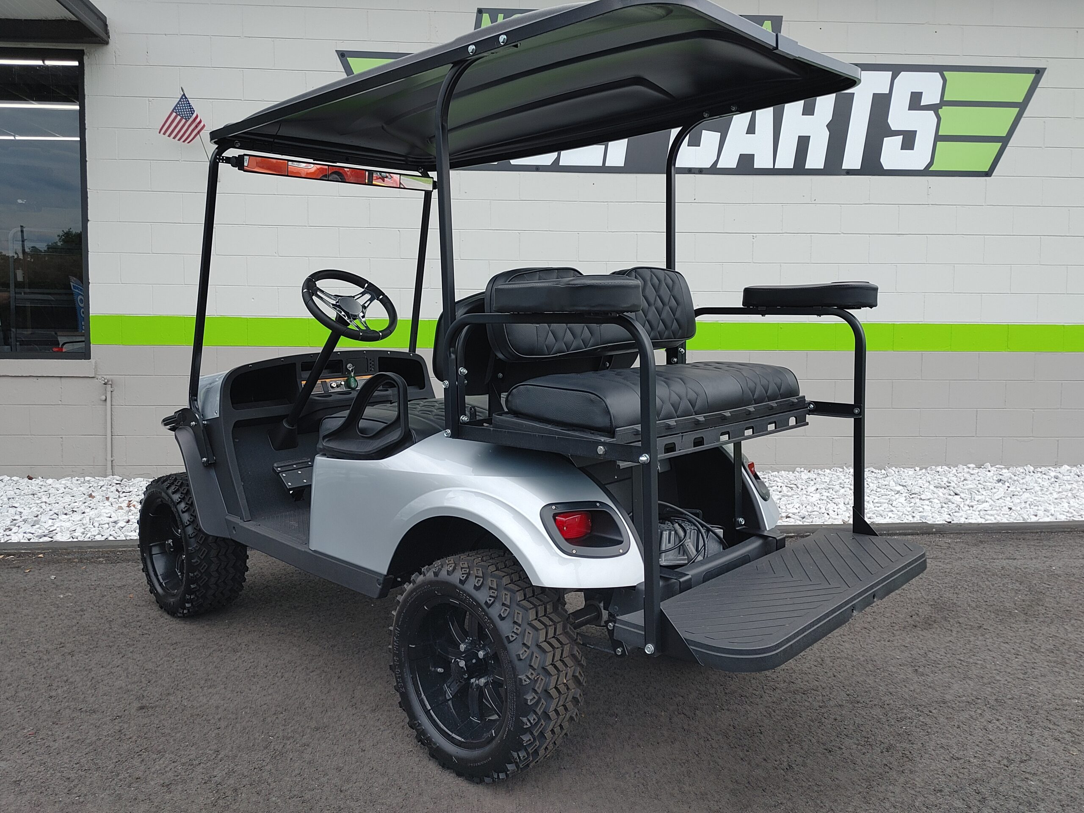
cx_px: 542
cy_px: 406
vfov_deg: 53.1
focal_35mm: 26
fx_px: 814
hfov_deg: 67.3
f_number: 1.8
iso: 50
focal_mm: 4.81
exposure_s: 1/625
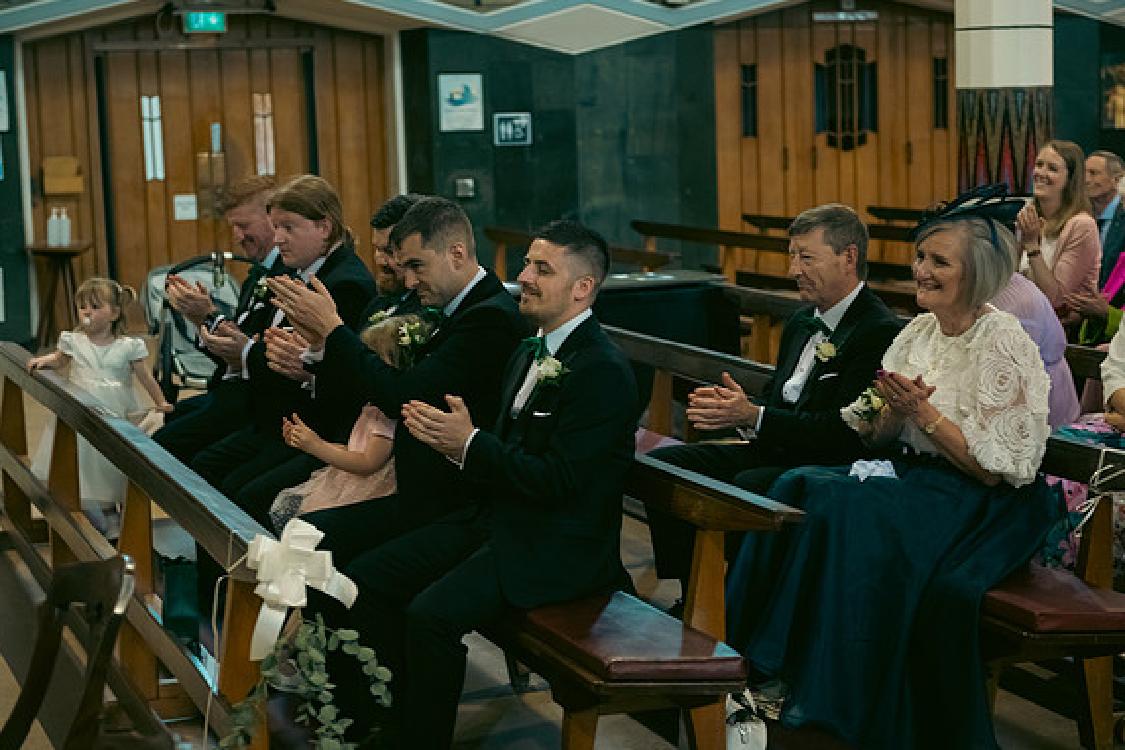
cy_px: 377
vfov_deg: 19.2
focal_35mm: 71
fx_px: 2218
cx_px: 562
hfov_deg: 28.5
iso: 1000
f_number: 3.5
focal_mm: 70
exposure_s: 1/160
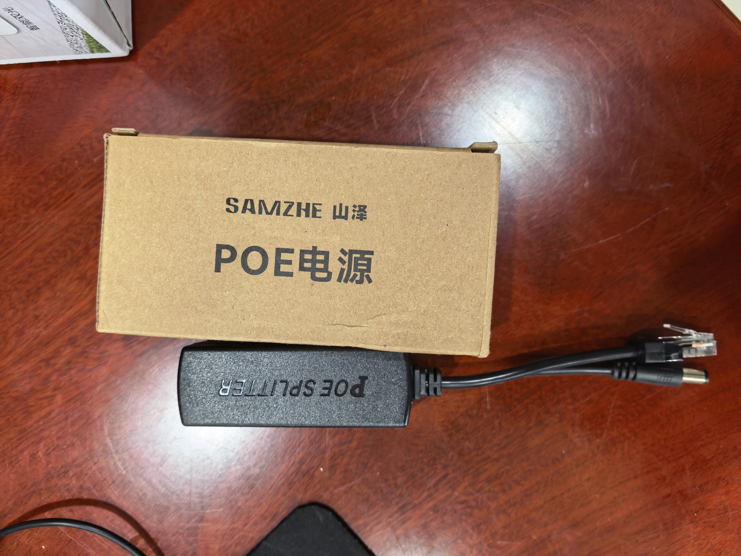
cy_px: 278
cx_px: 370
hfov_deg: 71.6
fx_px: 514
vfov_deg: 56.8
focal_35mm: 24
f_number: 2
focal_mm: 5.75
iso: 200
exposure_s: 1/50
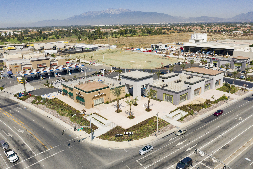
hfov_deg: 65.5
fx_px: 197
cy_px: 84
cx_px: 126
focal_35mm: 28
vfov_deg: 46.4
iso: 400
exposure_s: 1/200
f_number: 4.5
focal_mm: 10.26
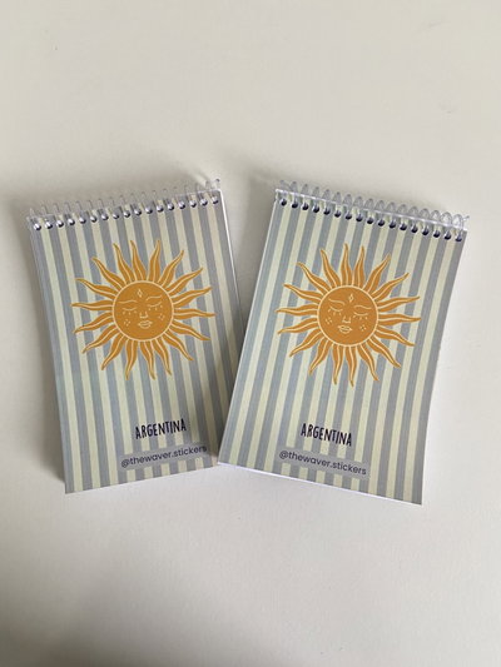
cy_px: 334
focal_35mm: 26
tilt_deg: -86.0
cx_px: 250
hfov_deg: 53.1
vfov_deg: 67.3
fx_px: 502
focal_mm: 4.25
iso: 80
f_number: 1.8
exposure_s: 1/50
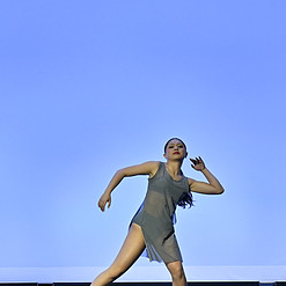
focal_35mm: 253
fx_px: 2365
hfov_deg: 6.9
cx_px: 140
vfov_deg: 6.9
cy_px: 220
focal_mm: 85
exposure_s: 1/500
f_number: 2.8
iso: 500
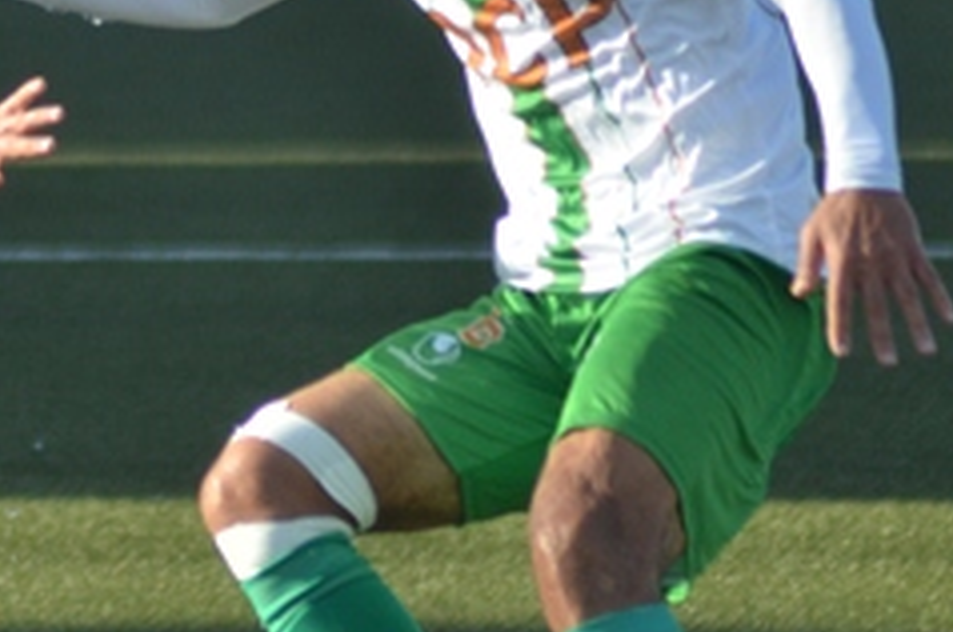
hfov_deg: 2.1
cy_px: 172
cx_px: -158
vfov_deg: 1.4
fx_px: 26383
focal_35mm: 998
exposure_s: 1/1250
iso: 400
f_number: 4.8
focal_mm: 210
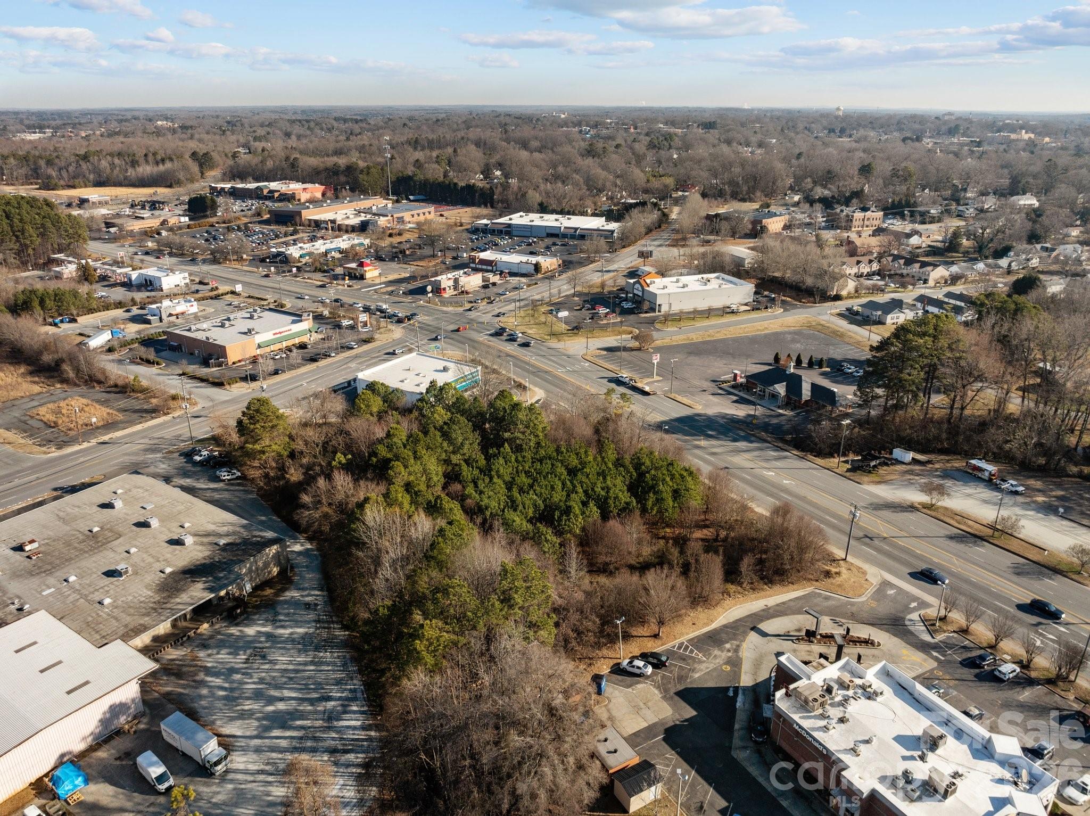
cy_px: 408
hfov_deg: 71.6
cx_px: 545
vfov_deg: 56.8
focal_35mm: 24
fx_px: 755
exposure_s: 1/320
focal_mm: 12.29
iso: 110
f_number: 2.8
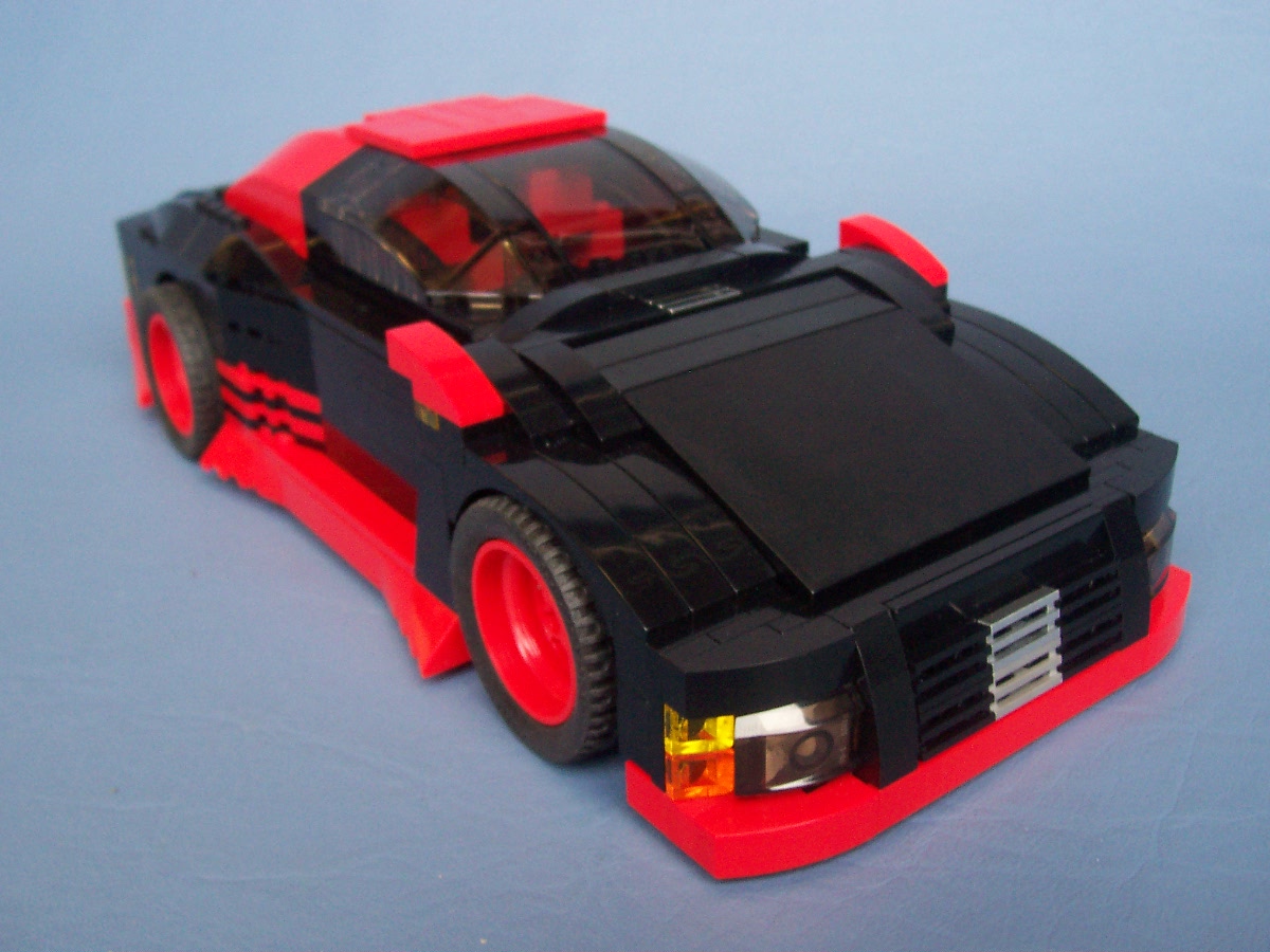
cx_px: 635
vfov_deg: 38.7
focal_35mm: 37
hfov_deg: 50.1
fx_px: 1357
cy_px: 476
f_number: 2.8
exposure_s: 1/15
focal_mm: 5.6
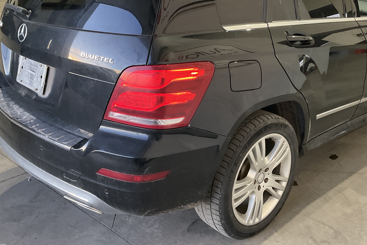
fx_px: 438
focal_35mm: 43
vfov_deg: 31.0
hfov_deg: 45.2
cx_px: 220
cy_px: 86
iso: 160
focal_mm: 3
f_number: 1.8
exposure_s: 1/60
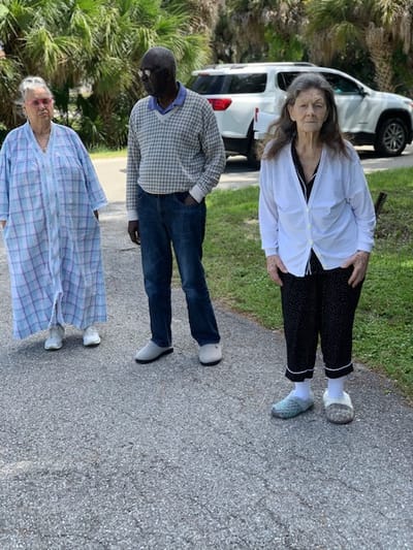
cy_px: 275
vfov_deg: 36.8
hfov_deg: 28.0
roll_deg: +2.7
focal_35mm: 52
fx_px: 827
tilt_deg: -13.4
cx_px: 206
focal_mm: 6
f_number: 2.4
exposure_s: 1/199
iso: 16
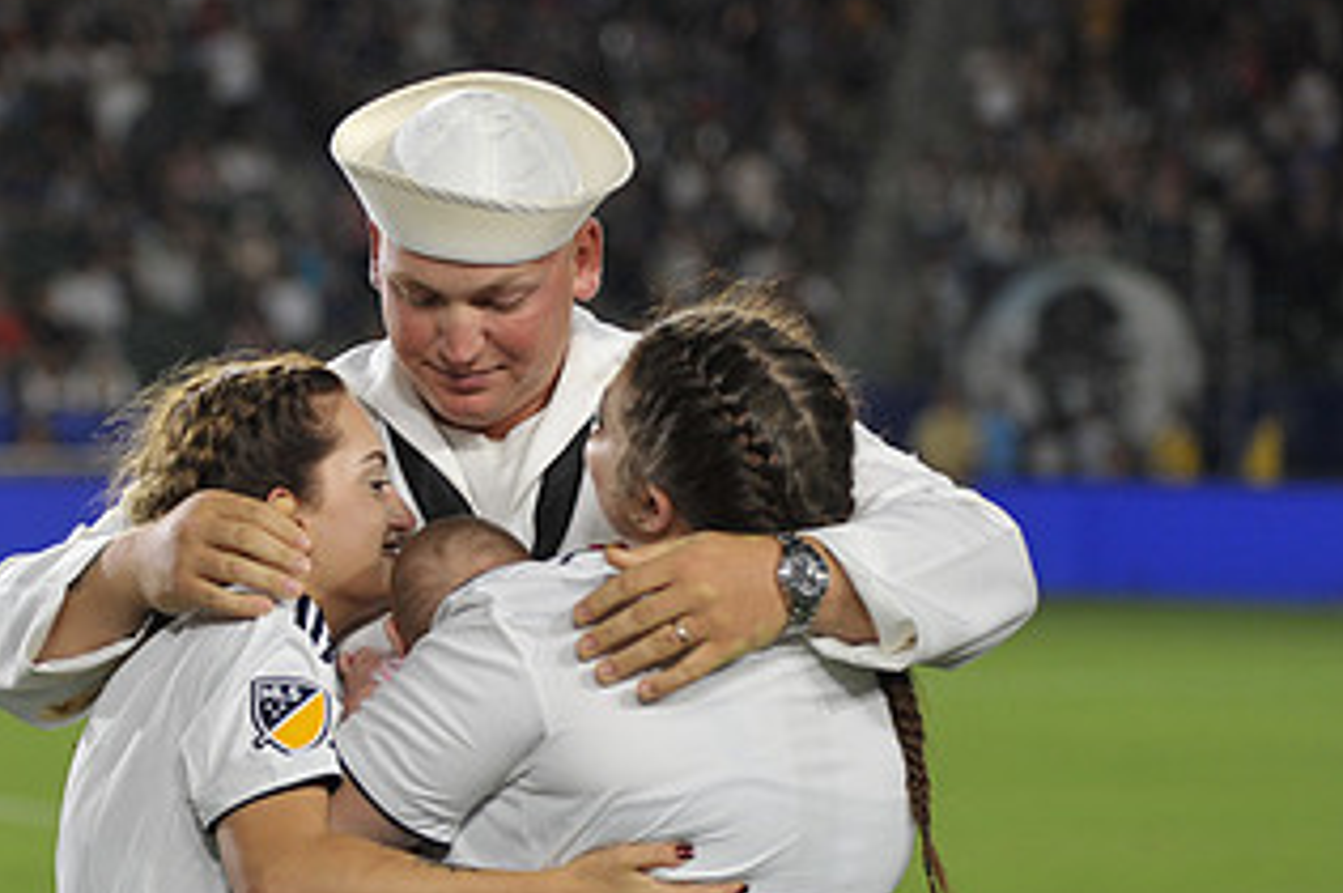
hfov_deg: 11.4
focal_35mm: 180
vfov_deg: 7.6
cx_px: 446
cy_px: 481
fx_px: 6708
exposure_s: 1/1000
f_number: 2.8
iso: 1250
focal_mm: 98
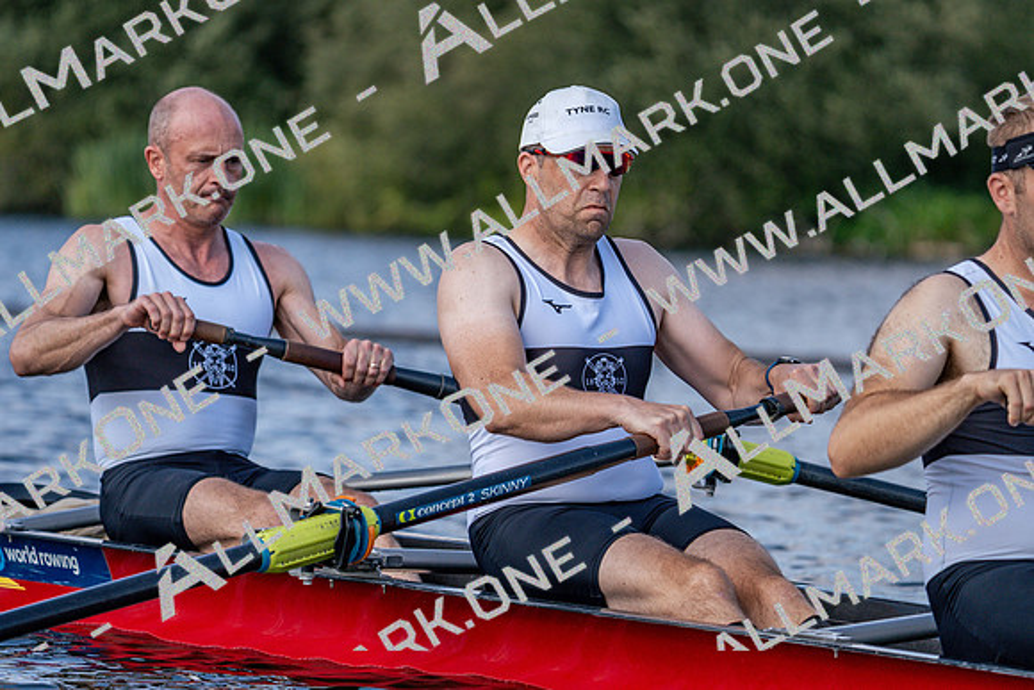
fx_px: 7699
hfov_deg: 7.7
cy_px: 345
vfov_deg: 5.1
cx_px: 517
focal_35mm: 268
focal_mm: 268
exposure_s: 1/1600
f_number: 5.6
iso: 400
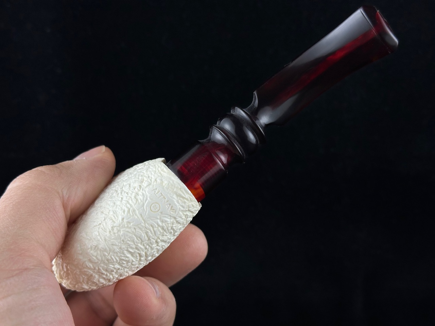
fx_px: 603
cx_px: 218
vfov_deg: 30.3
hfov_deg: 39.7
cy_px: 163
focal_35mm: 48
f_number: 1.78
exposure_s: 1/558
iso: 64
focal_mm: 6.86
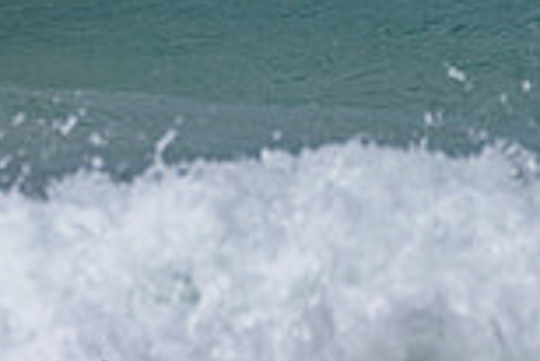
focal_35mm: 2309
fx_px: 34667
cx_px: 145
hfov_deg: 0.9
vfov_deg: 0.6
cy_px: -302
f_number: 5.6
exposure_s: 1/2000
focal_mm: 500
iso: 80
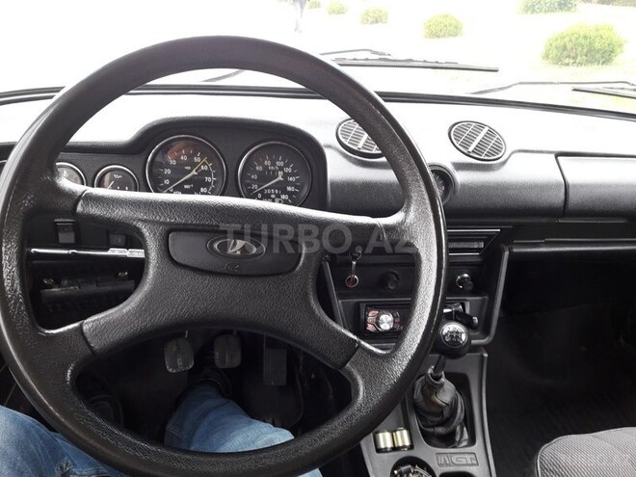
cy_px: 238
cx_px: 318
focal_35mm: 28
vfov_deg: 49.7
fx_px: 514
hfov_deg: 63.4
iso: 50
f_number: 1.9
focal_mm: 3.7
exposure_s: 1/33
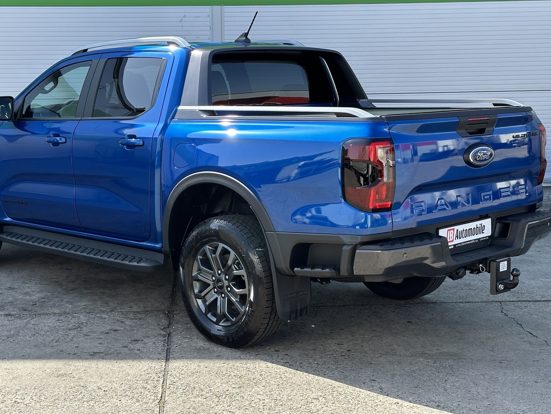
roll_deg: +1.0
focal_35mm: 58
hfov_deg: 33.2
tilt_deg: -6.9
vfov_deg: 25.2
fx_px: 923
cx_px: 240
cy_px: 181
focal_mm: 6.86
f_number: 1.78
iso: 64
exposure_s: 1/944
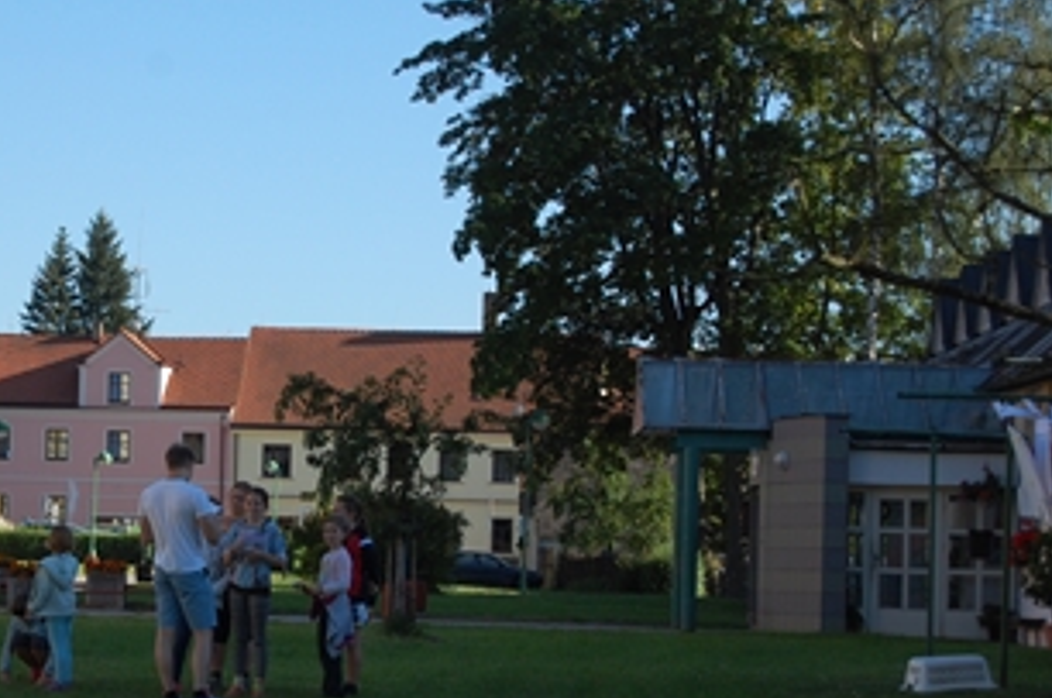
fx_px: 3933
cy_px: 409
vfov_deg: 10.1
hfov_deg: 15.1
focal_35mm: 135
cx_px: 196
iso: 200
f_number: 5.6
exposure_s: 1/500
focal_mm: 55
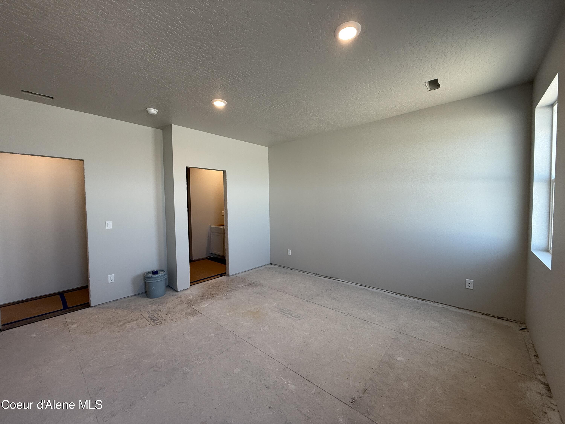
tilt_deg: -1.4
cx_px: 282
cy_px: 212
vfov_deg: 85.7
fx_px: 229
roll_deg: +0.6
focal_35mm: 14
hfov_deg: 102.1
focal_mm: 2.22
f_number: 2.2
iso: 125
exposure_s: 1/120
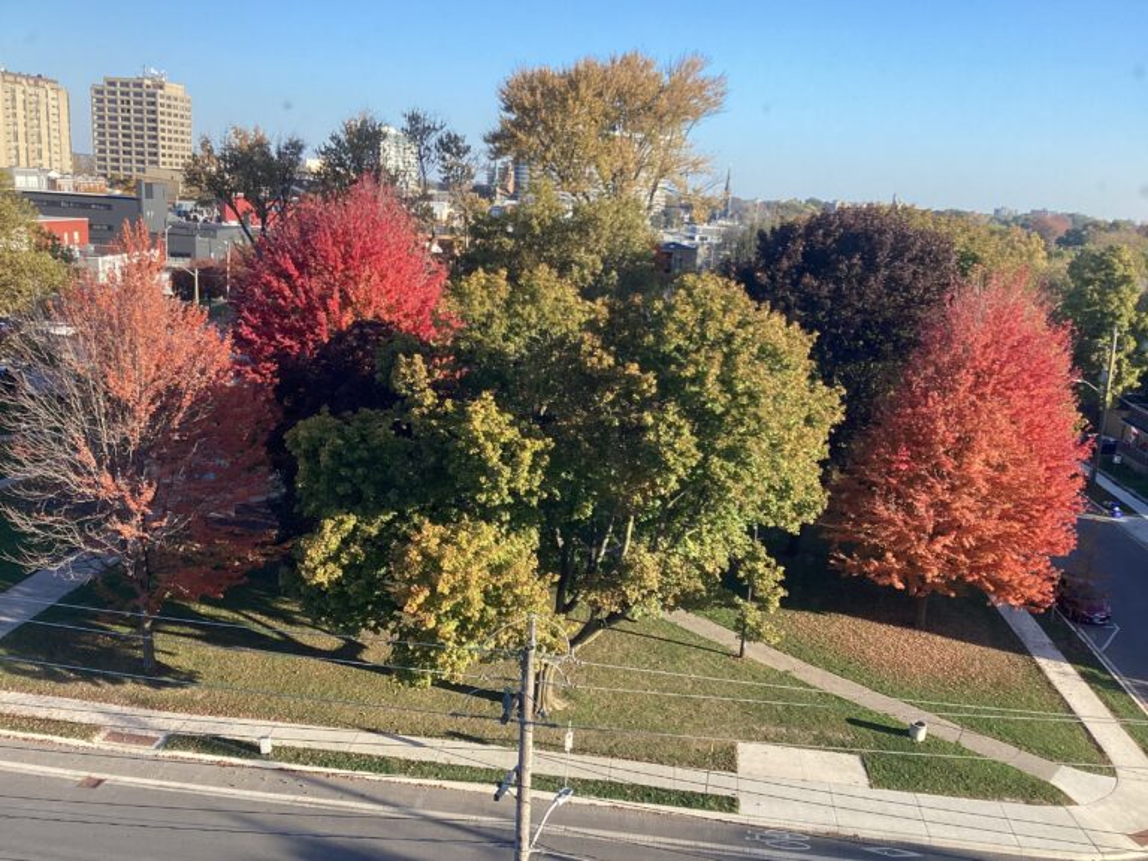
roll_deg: -2.5
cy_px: 430
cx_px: 574
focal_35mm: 31
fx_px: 1028
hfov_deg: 58.4
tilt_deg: -13.6
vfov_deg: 45.4
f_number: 2.4
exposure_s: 1/189
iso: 25
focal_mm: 3.3
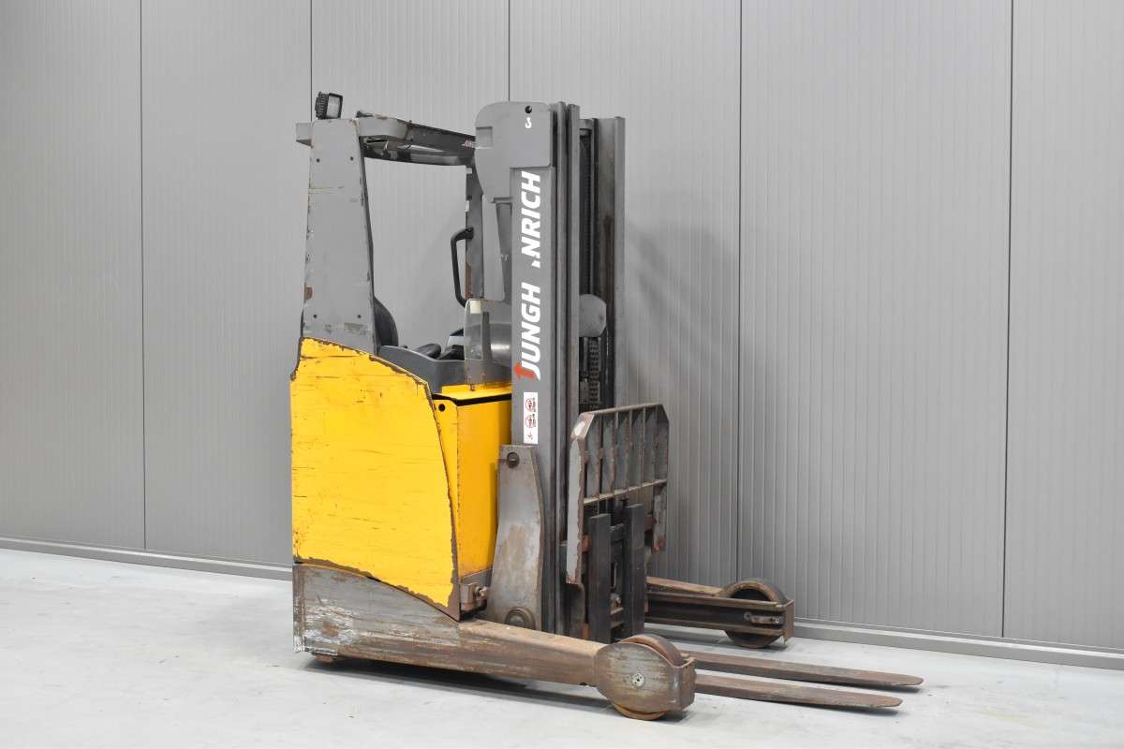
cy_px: 374
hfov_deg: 43.6
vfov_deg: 29.9
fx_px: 1405
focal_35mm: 45
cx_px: 562
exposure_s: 1/30
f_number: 6.3
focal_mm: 30
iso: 2000
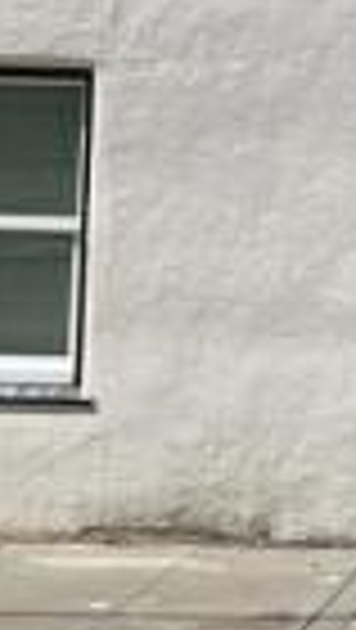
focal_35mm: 90
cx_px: 811
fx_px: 1507
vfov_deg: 23.1
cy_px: 76
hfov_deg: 11.5
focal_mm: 3
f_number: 1.8
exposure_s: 1/3534
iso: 16
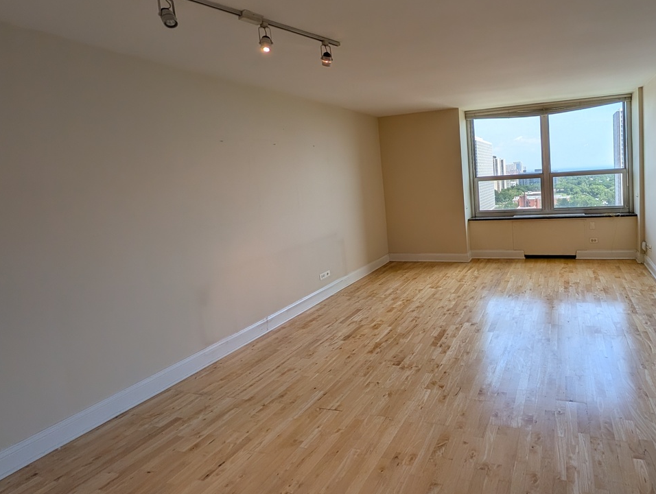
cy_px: 209
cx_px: 456
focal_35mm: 18
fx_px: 342
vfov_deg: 71.3
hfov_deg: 83.5
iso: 59
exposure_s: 1/900
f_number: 1.7
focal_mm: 2.02
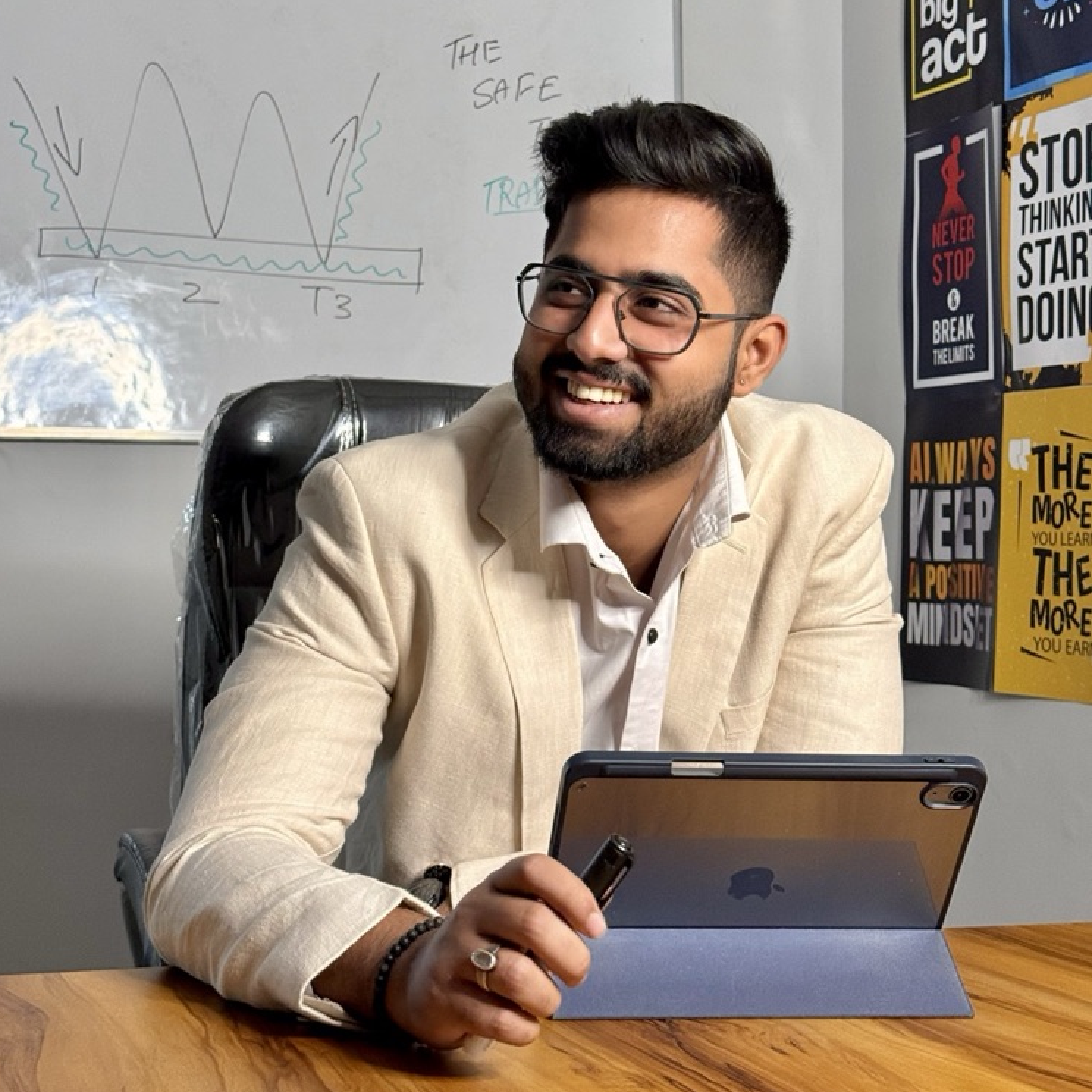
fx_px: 2034
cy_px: 390
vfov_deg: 29.9
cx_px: 543
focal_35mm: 57
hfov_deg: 30.0
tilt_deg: +5.2
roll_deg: -1.1
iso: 250
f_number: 1.78
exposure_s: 1/33
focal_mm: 6.76
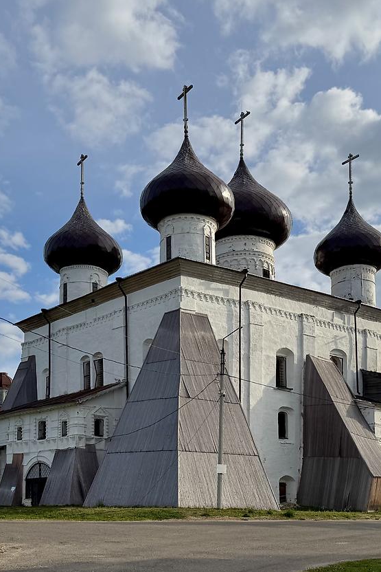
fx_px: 571
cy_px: 296
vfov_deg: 53.1
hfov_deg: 36.9
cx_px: 208
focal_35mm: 36
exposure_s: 1/6410
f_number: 1.78
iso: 80
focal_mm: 6.76
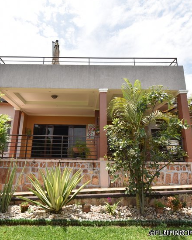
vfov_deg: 75.0
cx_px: 86
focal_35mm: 22
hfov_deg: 63.0
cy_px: 120
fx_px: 156
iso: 100
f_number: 8
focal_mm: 10
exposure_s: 1/200
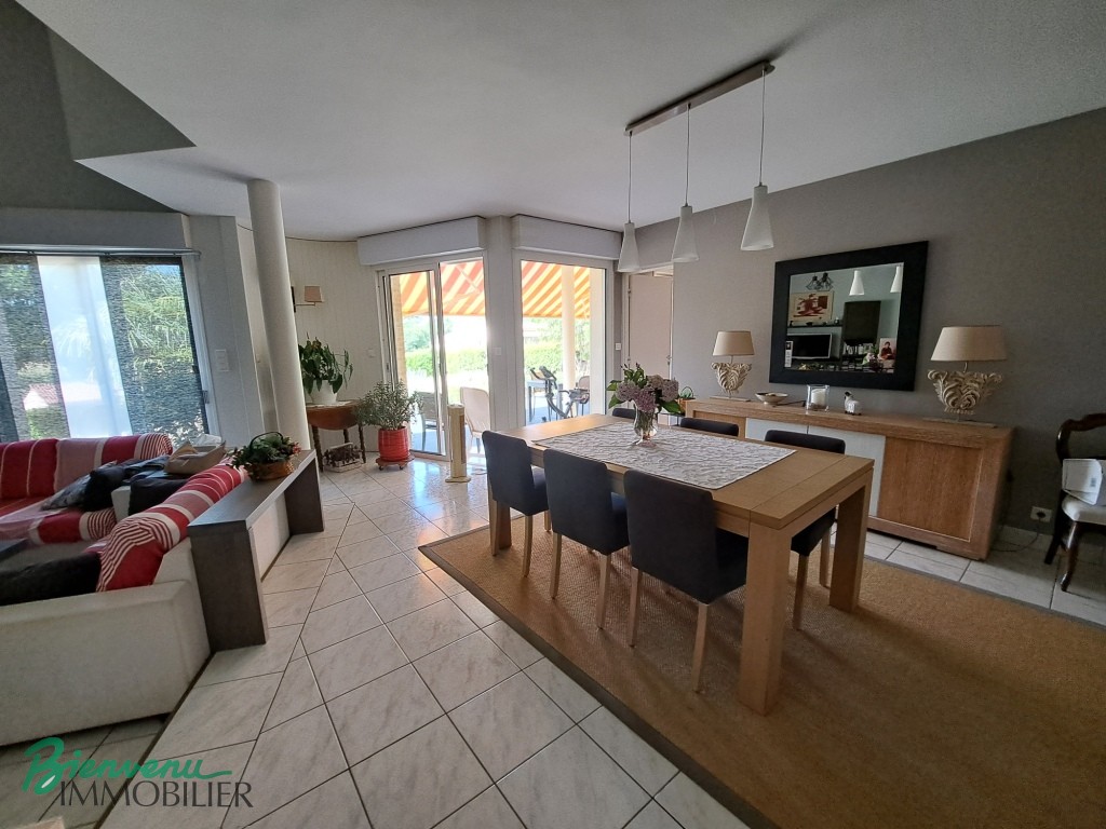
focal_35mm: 13
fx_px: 415
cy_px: 414
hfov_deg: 106.2
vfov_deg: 89.9
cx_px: 553
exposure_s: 1/50
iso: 64
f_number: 2.2
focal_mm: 1.74
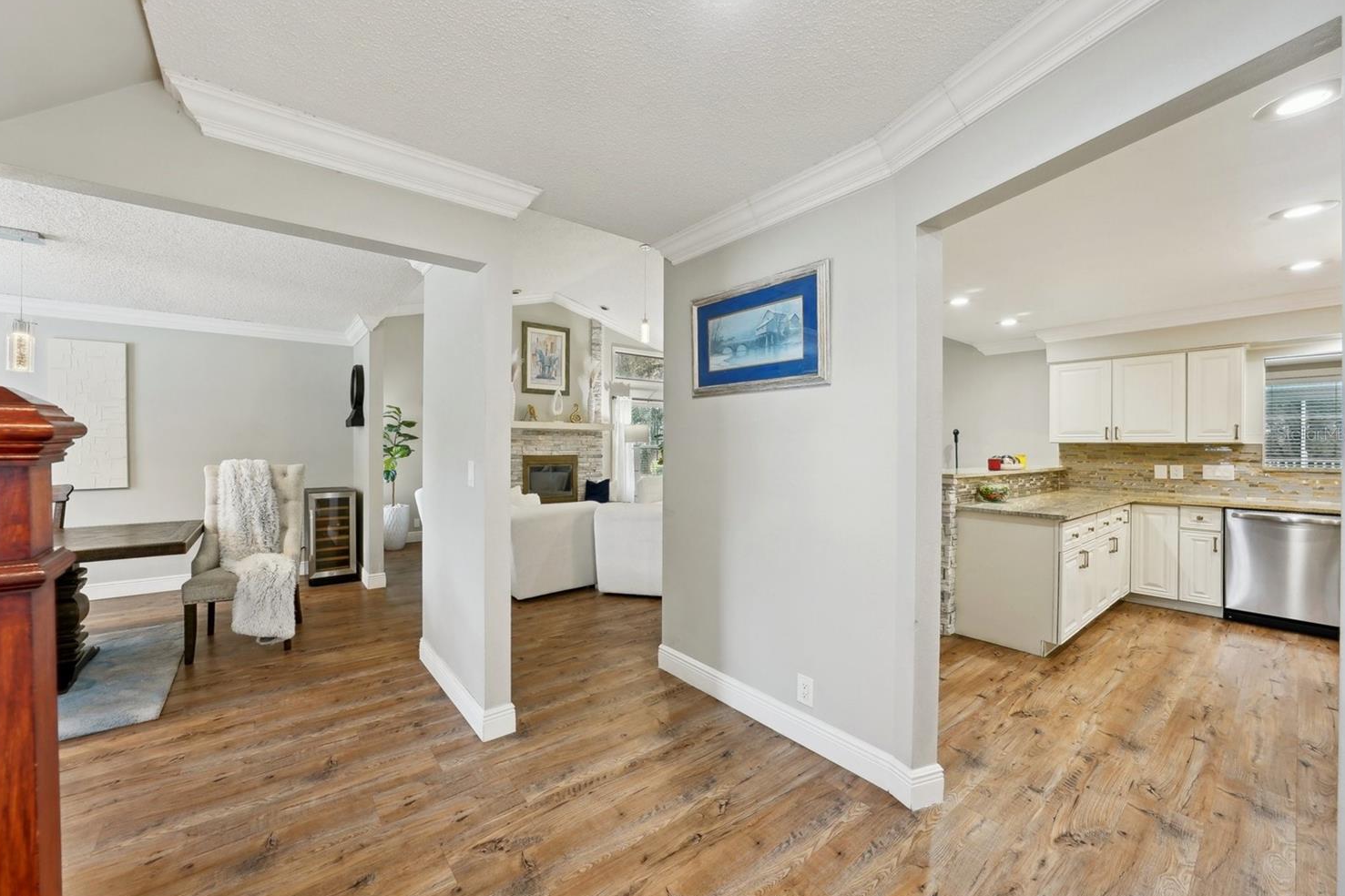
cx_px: 629
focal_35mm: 13
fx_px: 486
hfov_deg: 108.2
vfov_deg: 85.4
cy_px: 433
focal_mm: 12
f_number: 8
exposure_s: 1/15
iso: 800
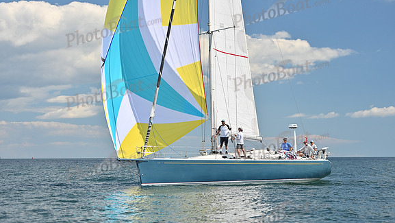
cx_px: 198
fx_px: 1048
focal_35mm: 100
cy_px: 119
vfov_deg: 12.1
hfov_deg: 21.4
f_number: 3.2
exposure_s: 1/2500
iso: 250
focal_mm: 95
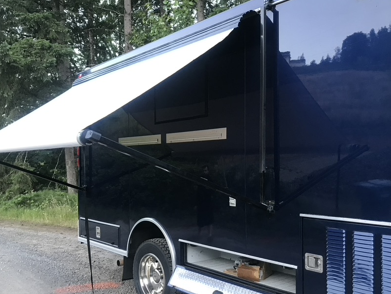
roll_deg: +3.5
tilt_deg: -1.5
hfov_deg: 51.4
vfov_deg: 39.6
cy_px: 169
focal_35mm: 36
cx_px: 198
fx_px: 407
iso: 32
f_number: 1.8
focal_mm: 3.99
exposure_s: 1/30
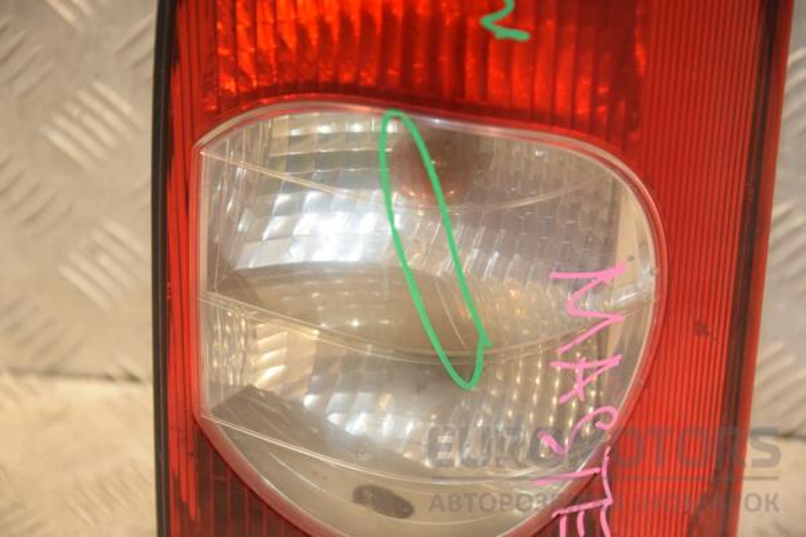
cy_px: 268
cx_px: 403
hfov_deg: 17.1
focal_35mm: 120
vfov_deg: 11.4
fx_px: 2686
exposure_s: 1/125
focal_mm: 80
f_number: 5.3
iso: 800
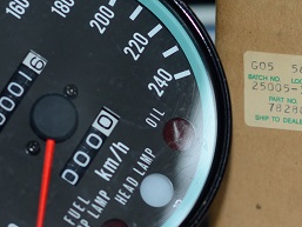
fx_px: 1562
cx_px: 224
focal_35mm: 179
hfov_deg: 11.0
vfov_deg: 8.3
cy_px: 177
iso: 100
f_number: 2.8
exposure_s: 1/60
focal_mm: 50
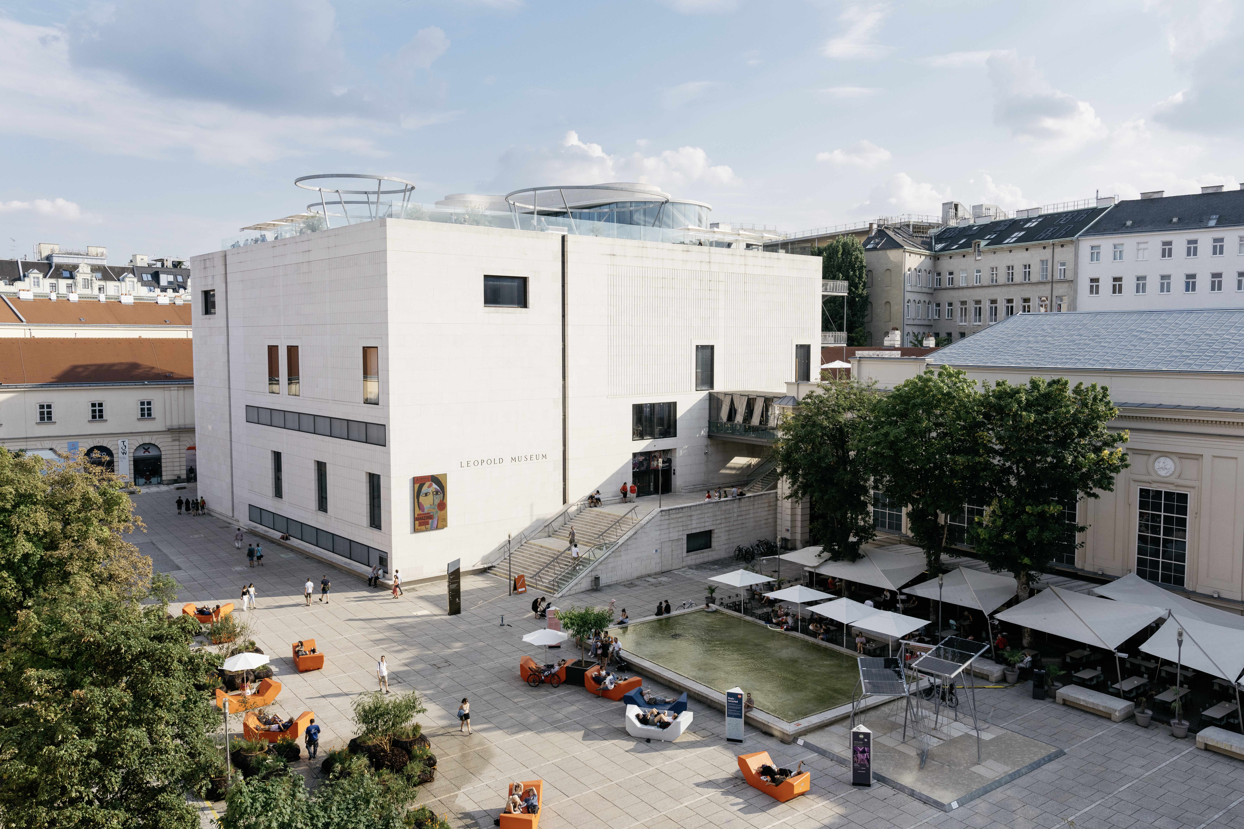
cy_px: 414
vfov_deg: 47.9
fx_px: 933
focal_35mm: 27
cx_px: 622
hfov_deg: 67.4
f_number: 8
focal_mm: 27
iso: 125
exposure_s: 1/640
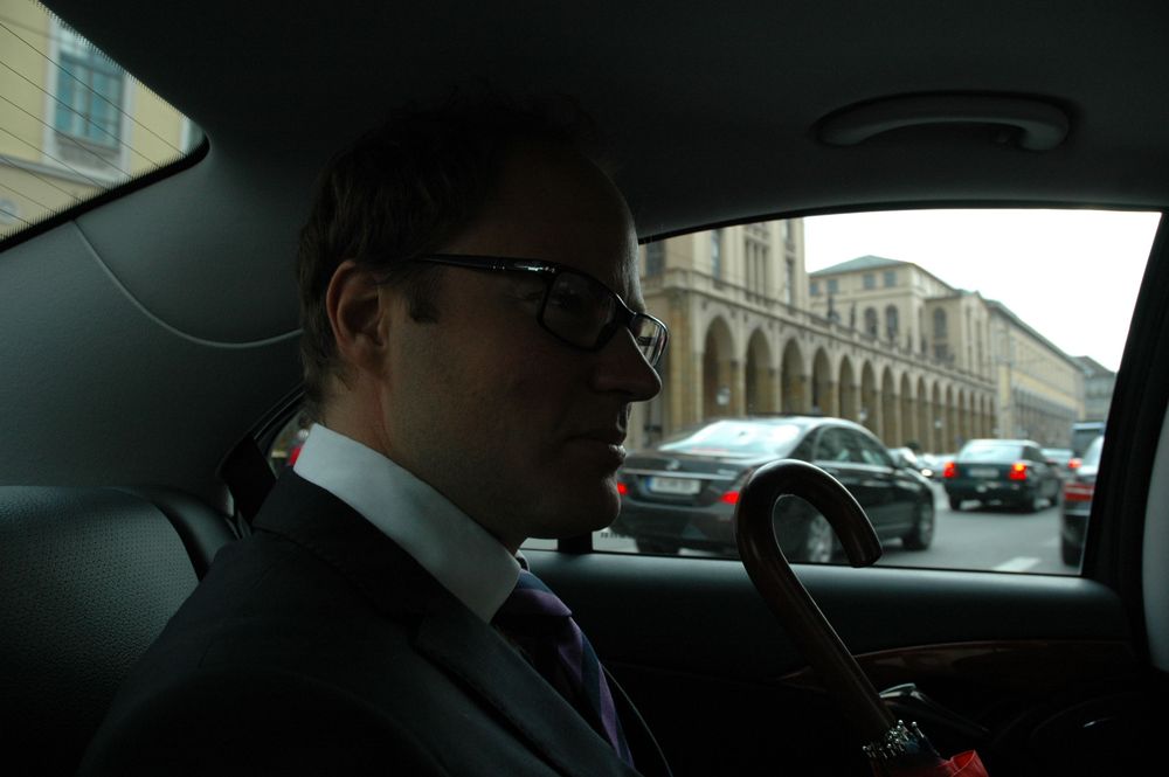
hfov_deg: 67.4
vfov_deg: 47.9
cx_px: 584
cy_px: 388
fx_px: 876
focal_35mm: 27
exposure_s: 1/125
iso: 400
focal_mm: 18
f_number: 5.6
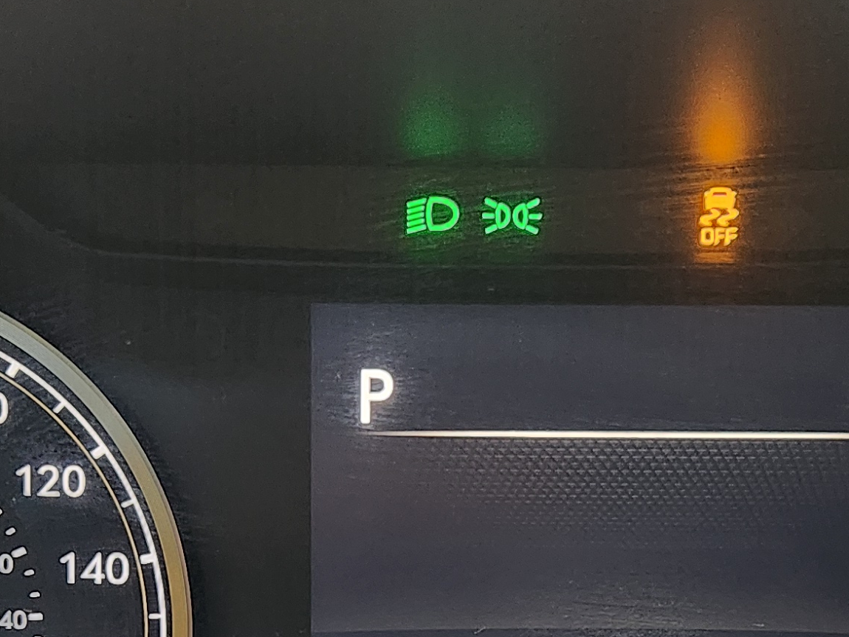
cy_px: 707
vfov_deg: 17.8
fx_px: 1963
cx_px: 441
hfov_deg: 24.4
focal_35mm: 80
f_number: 1.8
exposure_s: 1/28.6
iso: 500
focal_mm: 5.4
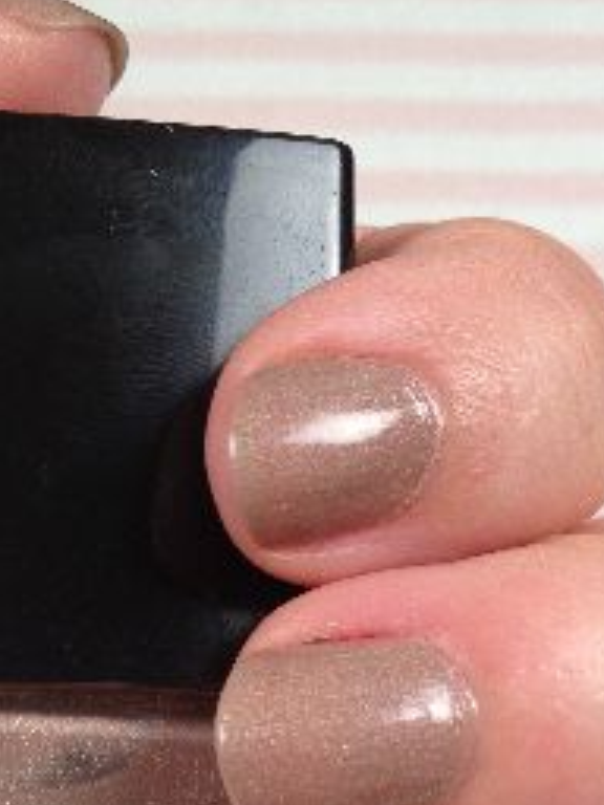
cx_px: 134
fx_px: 2071
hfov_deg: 16.5
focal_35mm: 89
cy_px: 836
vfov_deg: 21.1
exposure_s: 1/120
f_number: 2.4
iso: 64
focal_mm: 4.28
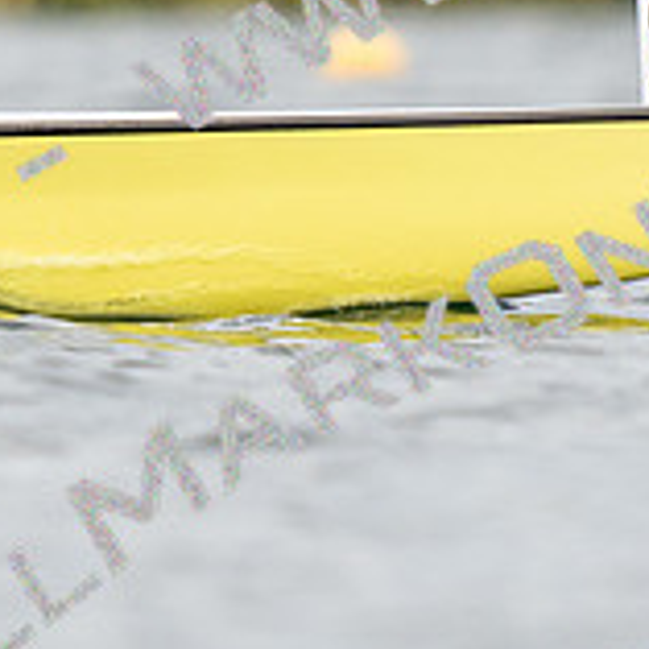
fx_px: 55956
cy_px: 143
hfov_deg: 0.7
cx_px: 645
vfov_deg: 0.7
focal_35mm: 2638
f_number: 5
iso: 500
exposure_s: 1/1600
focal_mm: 560
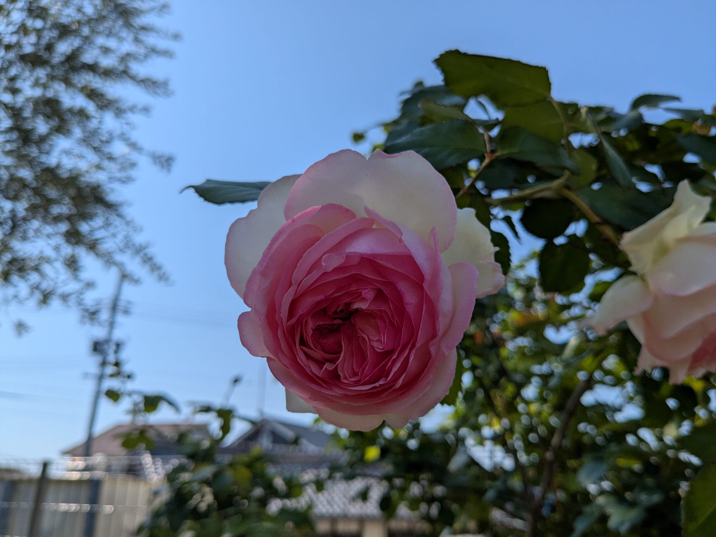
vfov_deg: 51.4
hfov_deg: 65.3
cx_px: 358
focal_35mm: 27
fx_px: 558
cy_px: 268
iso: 42
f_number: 1.73
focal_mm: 4.38
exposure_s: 1/3891
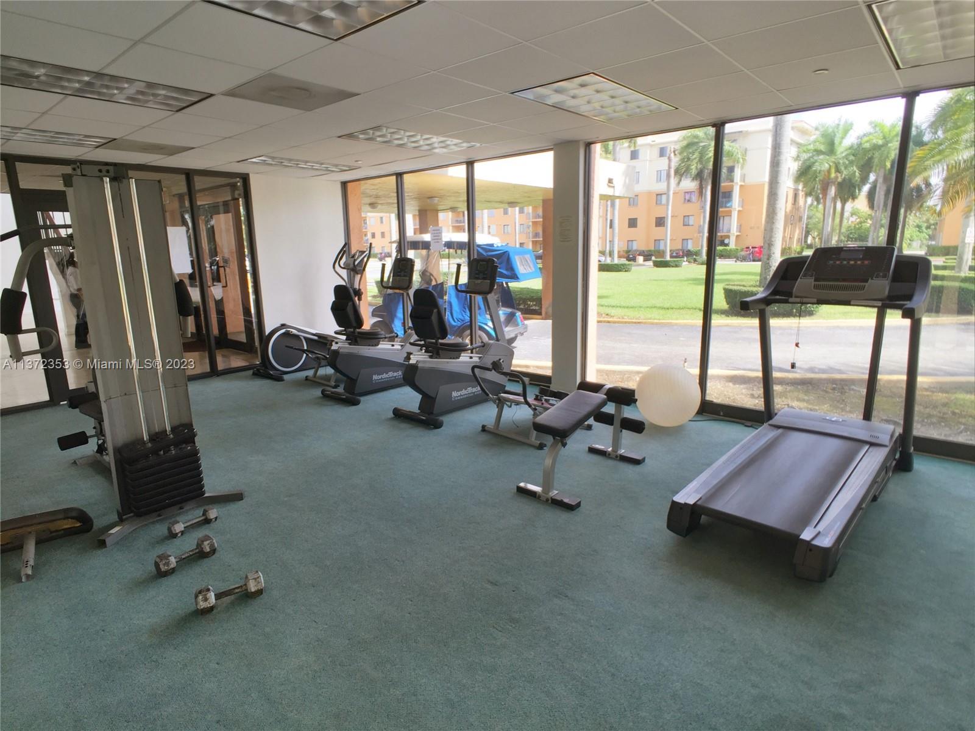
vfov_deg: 48.2
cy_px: 366
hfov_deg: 61.7
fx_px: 817
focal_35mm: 29
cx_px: 488
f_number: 2.2
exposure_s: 1/384
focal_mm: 4.15
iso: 32
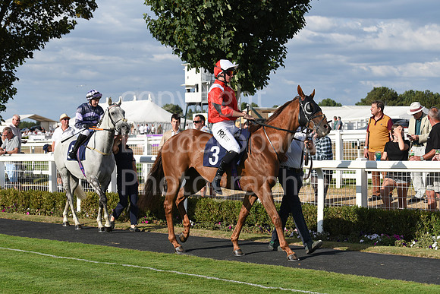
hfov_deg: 25.4
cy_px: 147
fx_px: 978
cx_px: 220
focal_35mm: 80
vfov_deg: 17.1
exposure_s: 1/3200
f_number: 5.6
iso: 500
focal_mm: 80
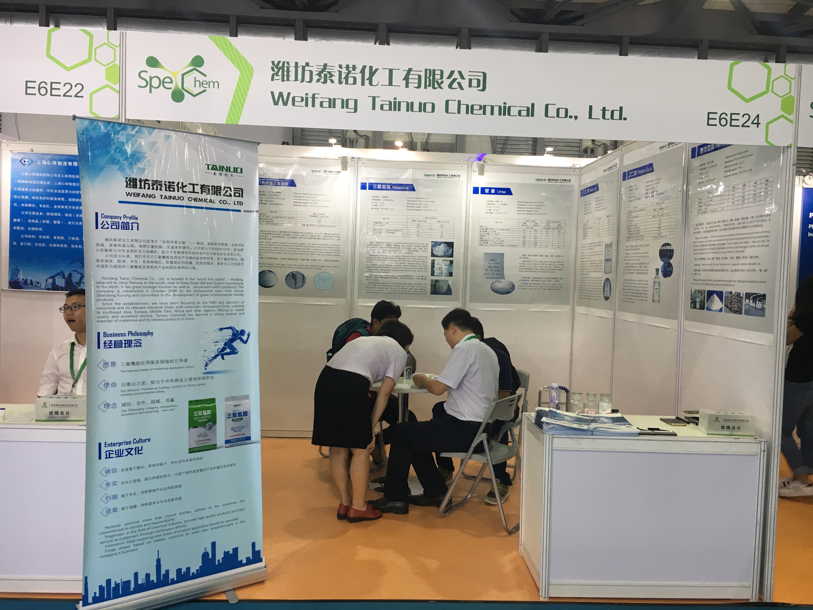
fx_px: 681
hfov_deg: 61.7
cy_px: 305
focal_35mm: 29
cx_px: 406
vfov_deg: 48.2
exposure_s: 1/33
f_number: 2.2
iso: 80
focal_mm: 4.15
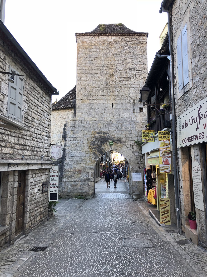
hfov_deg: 49.7
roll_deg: +0.3
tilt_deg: +7.6
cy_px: 138
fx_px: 223
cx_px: 104
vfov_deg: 63.4
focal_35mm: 28
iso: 20
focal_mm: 4
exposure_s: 1/115
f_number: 1.8
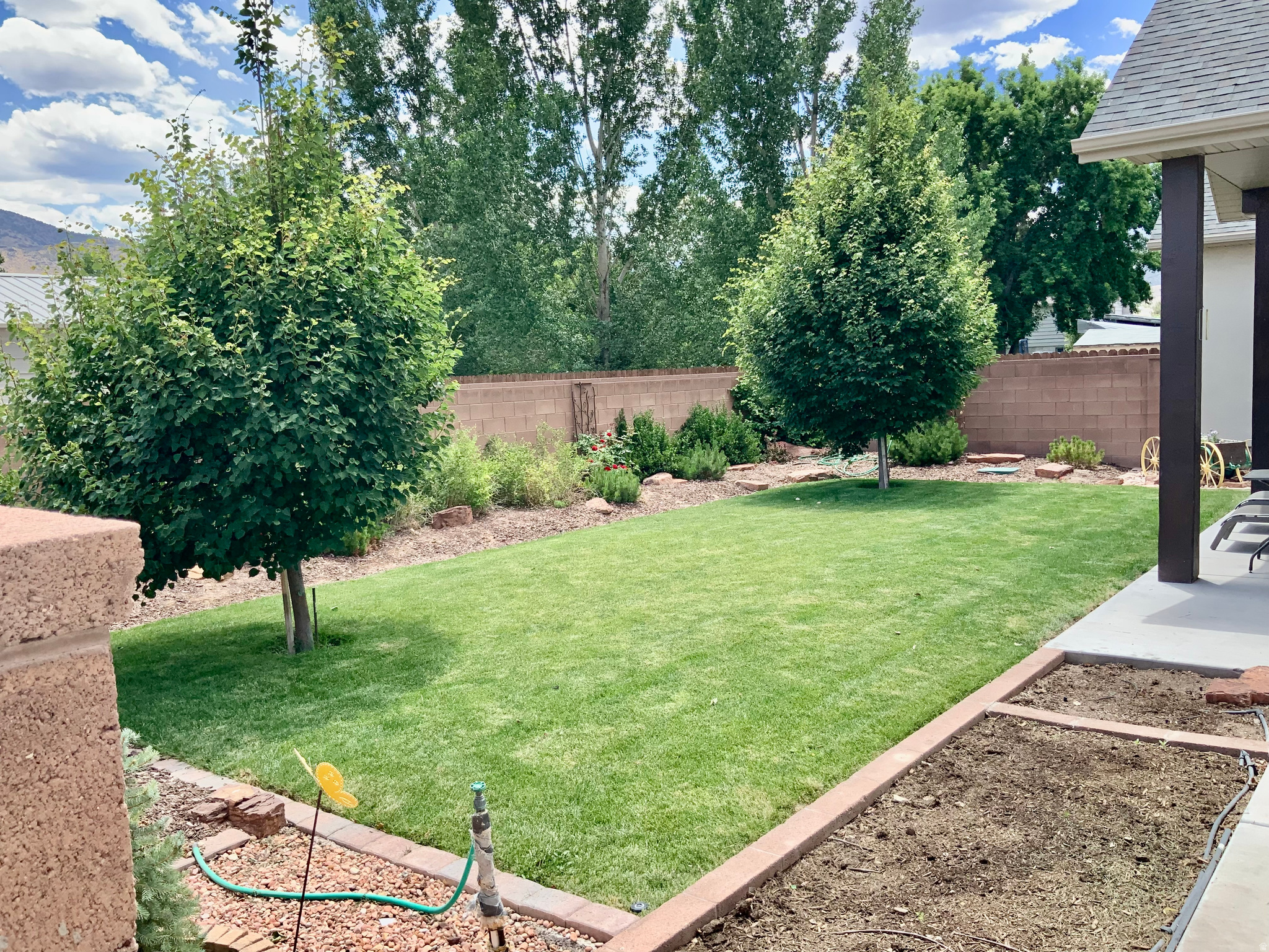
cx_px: 634
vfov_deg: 48.2
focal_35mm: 29
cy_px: 476
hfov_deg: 61.7
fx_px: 1063
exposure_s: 1/556
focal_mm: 3
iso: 16
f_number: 1.8
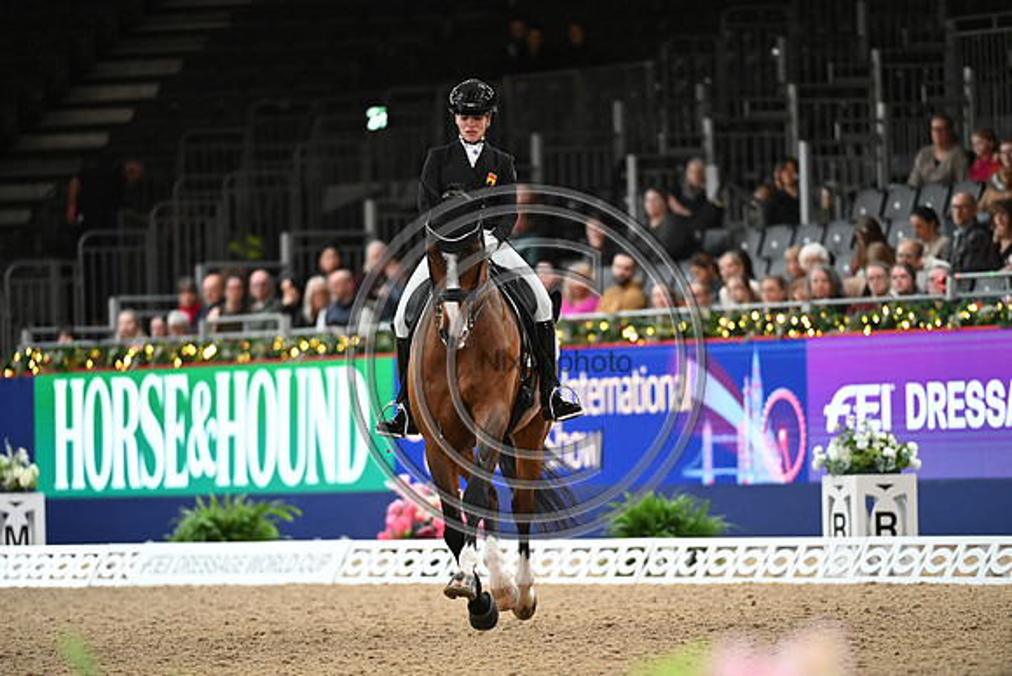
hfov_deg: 5.9
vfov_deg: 3.9
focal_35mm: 350
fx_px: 9841
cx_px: 506
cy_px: 338
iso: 6400
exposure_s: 1/640
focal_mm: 350
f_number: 4
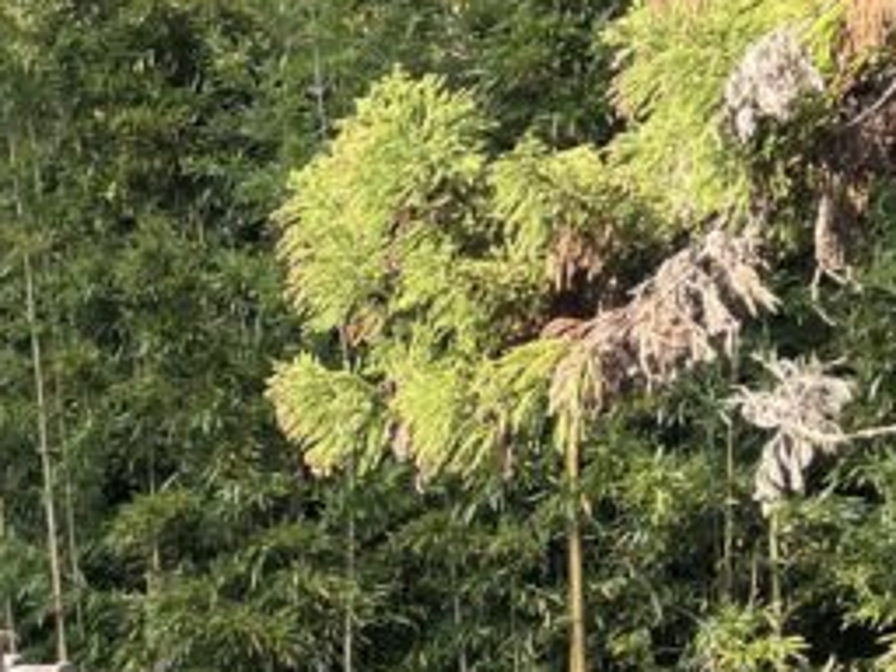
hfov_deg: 16.1
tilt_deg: +5.5
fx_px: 2692
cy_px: 1222
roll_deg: +2.0
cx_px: -707
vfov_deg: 12.9
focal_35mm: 104
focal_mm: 4.2
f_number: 1.6
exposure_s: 1/156
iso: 32
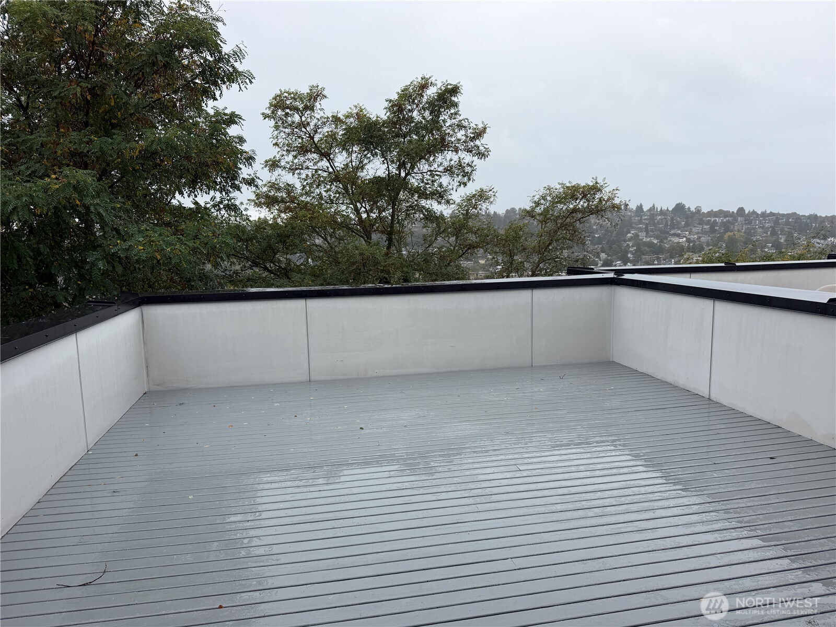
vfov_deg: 56.8
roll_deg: +1.6
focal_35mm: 24
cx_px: 418
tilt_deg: -6.0
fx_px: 580
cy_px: 314
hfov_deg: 71.6
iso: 80
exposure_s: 1/1337
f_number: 1.78
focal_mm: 6.76
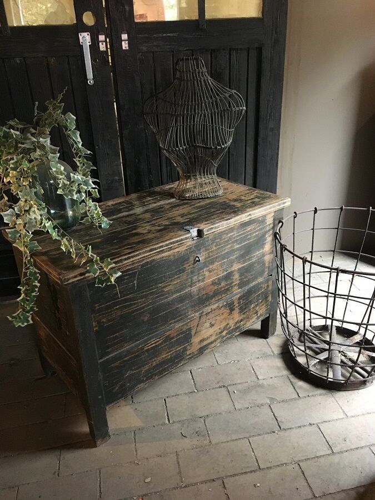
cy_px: 250
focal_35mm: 29
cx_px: 188
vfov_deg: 61.7
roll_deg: +3.1
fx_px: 419
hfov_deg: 48.2
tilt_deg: -26.4
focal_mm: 4.15
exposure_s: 1/17
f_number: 2.2
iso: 320
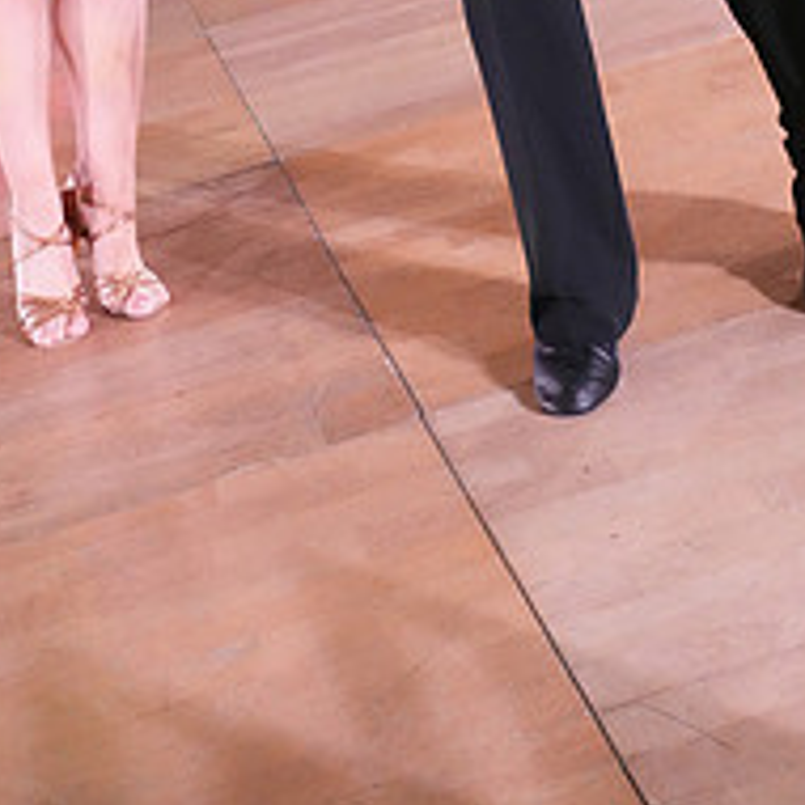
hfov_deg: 26.4
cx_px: 278
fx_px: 1710
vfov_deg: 22.1
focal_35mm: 65
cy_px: -394
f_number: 7.1
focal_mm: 25
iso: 8000
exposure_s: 1/250
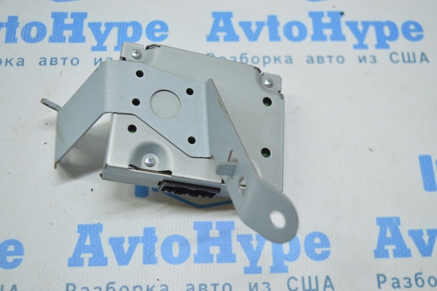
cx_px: 218
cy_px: 146
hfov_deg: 43.6
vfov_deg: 29.8
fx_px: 546
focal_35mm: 45
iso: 400
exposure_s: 1/60
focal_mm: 30
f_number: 4.2
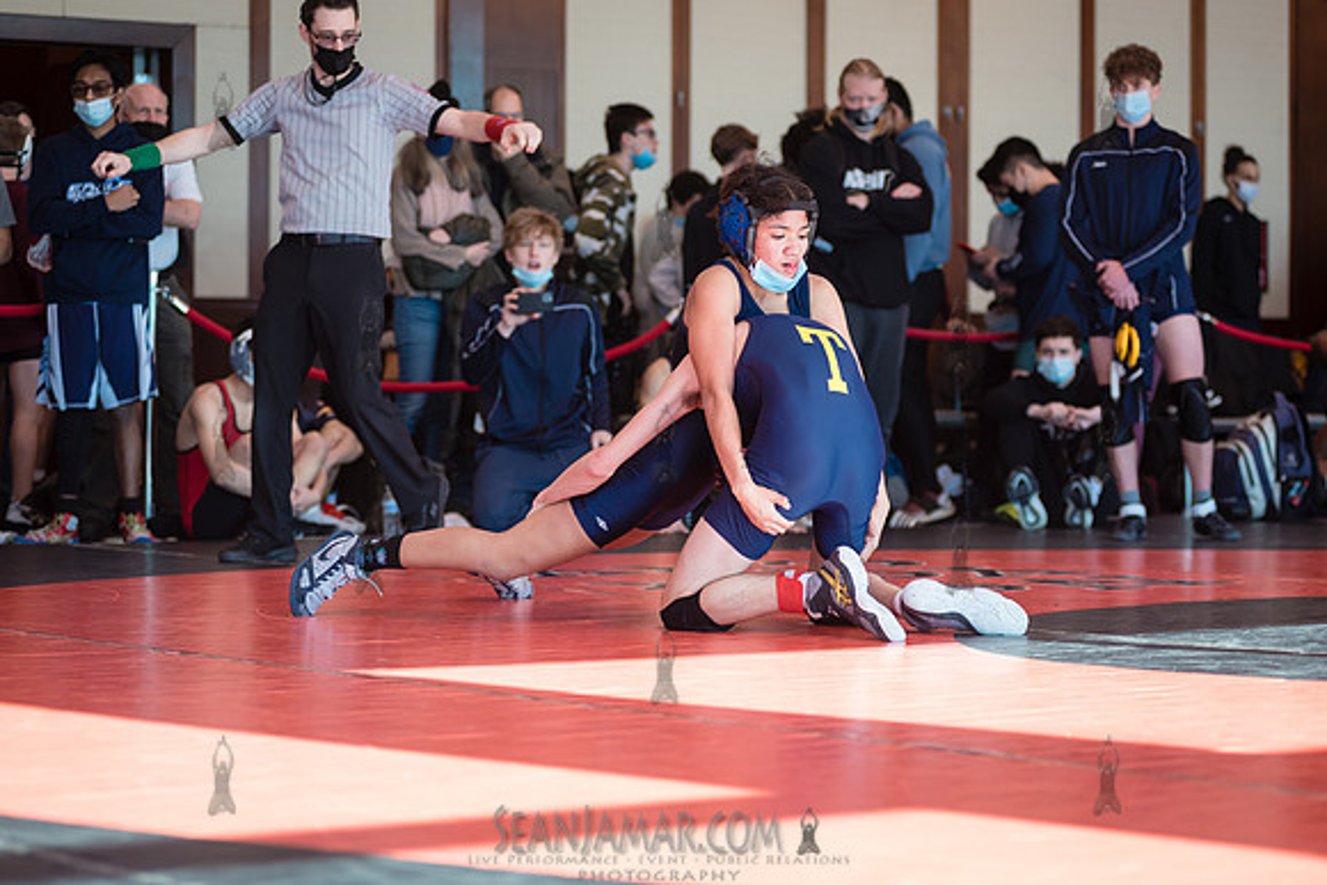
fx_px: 3392
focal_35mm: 92
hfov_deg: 22.1
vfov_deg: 14.9
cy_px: 442
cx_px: 664
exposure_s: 1/400
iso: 400
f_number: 3.5
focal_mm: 92
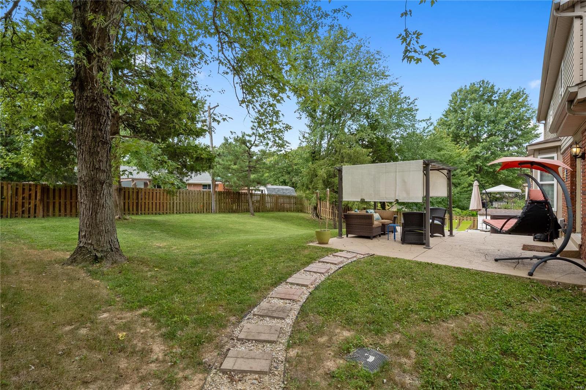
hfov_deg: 96.7
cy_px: 195
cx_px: 293
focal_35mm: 16
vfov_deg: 73.7
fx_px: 260
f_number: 9
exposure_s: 1/125
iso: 400
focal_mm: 8
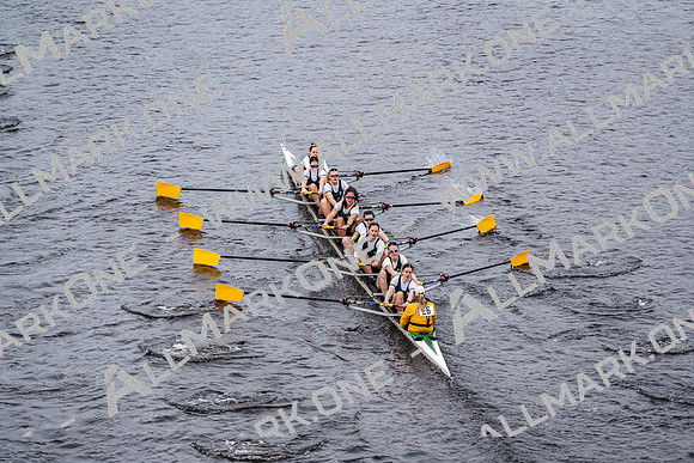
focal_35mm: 200
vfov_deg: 6.9
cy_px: 232
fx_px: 3856
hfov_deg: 10.3
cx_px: 347
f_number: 2.8
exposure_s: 1/2000
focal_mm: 200
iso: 200
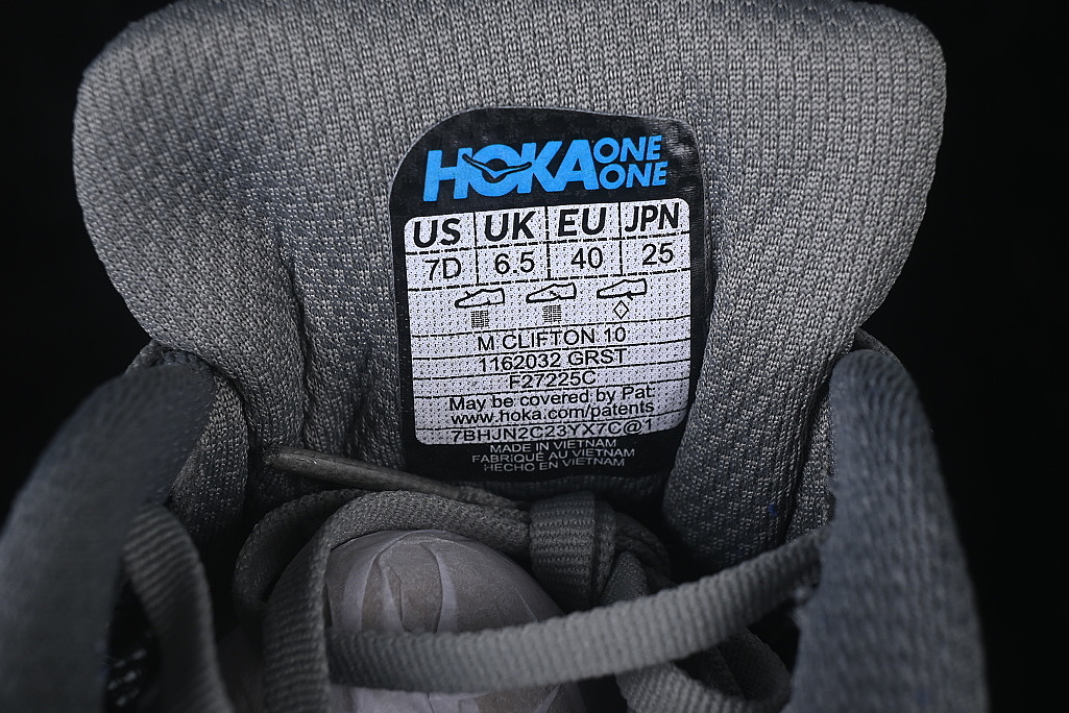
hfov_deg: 25.7
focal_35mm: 79
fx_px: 2346
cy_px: 350
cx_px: 545
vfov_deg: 17.3
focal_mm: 50
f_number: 9
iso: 160
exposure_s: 1/60
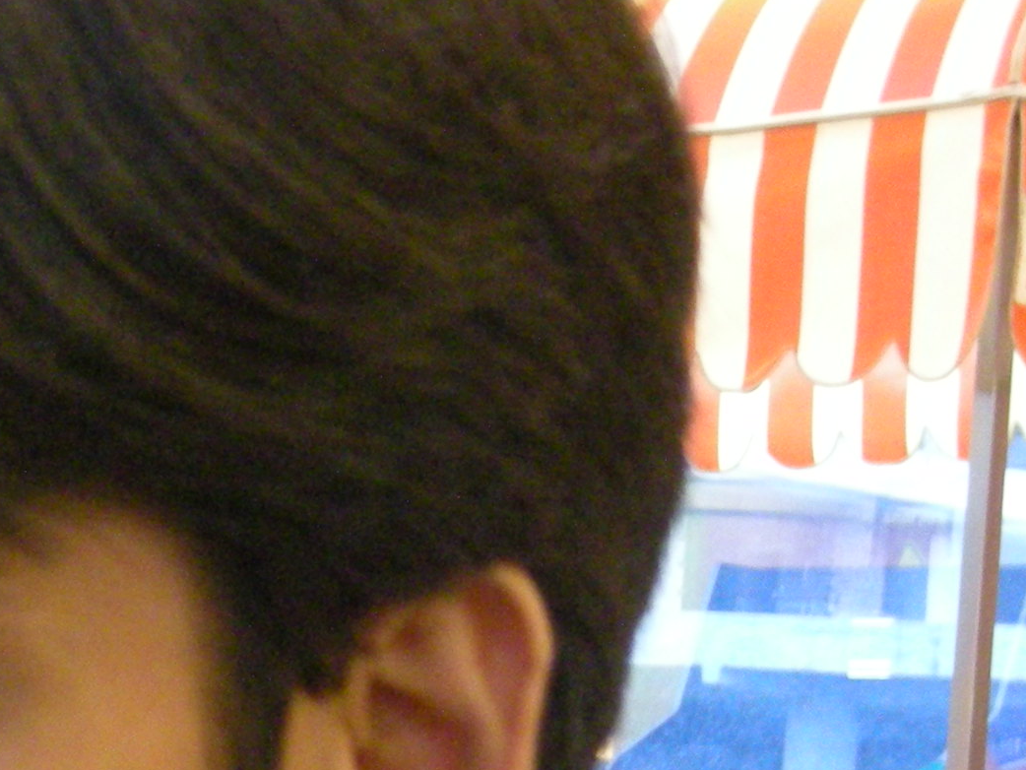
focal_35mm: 189
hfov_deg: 10.3
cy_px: 874
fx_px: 5603
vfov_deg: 7.8
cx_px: -186
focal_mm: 12.3
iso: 607
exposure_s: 1/8
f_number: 3.9
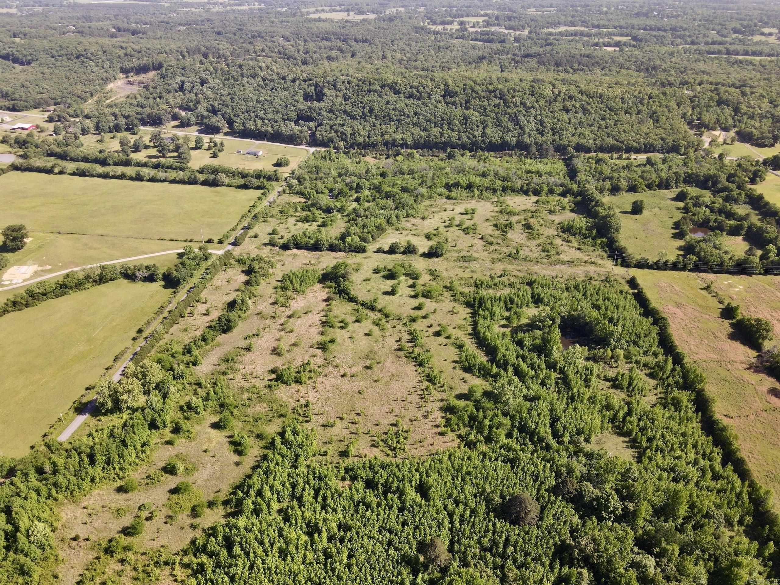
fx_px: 541
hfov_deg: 71.6
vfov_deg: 56.8
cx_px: 390
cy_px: 292
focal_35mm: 24
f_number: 2.8
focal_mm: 4.5
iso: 320
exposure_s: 1/15
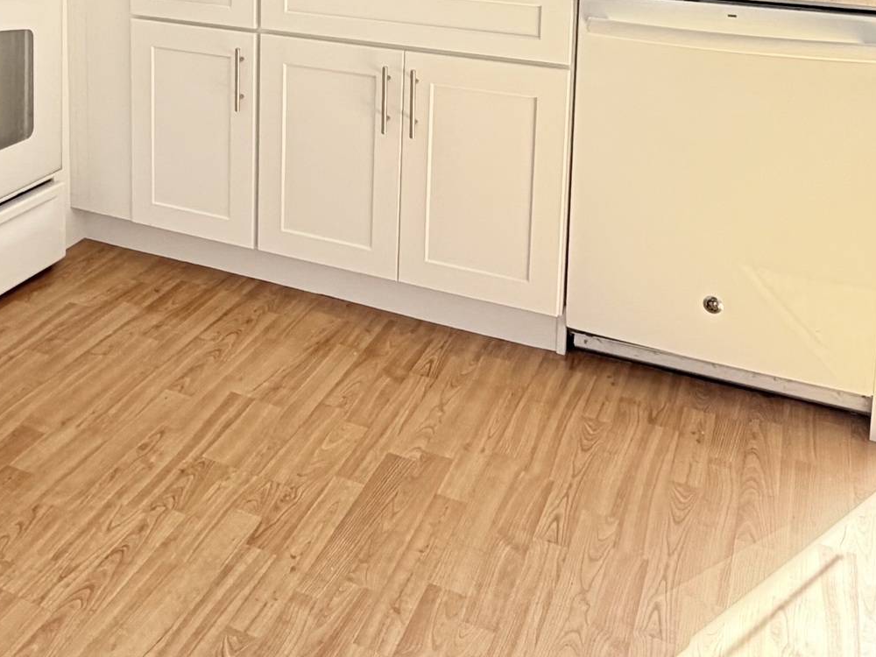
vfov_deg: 30.3
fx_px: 1088
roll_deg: -0.6
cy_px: -58
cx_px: 283
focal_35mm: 43
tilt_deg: -6.6
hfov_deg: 43.2
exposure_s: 1/121
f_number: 2.2
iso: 200
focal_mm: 2.22
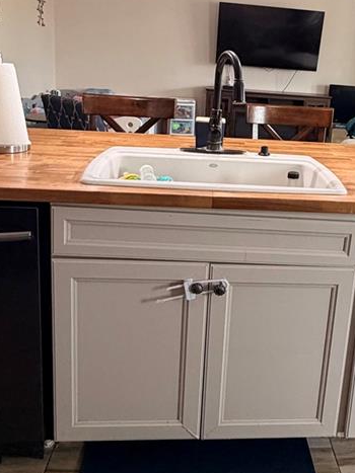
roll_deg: -3.7
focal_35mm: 36
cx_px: 257
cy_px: 172
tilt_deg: -13.6
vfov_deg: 50.7
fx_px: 492
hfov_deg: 38.8
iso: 400
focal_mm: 2.22
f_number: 2.2
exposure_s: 1/60
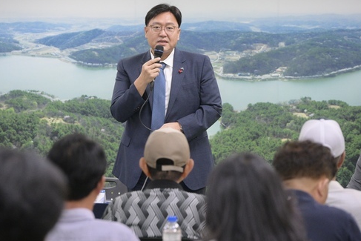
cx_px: 165
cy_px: 101
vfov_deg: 5.3
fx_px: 2588
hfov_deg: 8.0
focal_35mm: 258
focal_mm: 200
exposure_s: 1/160
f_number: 6.3
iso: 4000
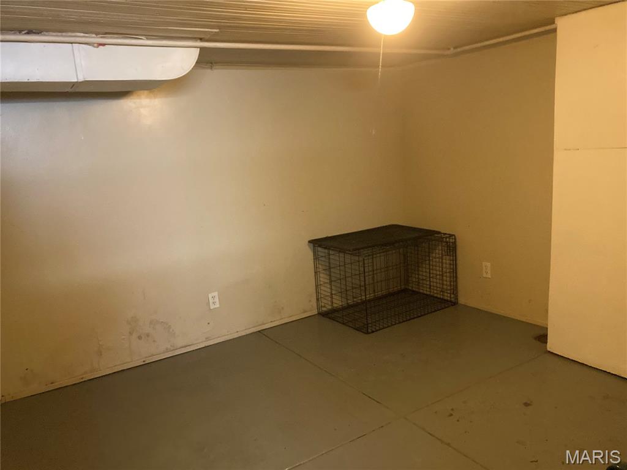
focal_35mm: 28
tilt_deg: -10.5
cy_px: 235
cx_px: 314
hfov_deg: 63.4
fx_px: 507
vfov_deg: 49.7
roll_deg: +2.8
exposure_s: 1/30
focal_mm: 3.99
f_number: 1.8
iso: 640
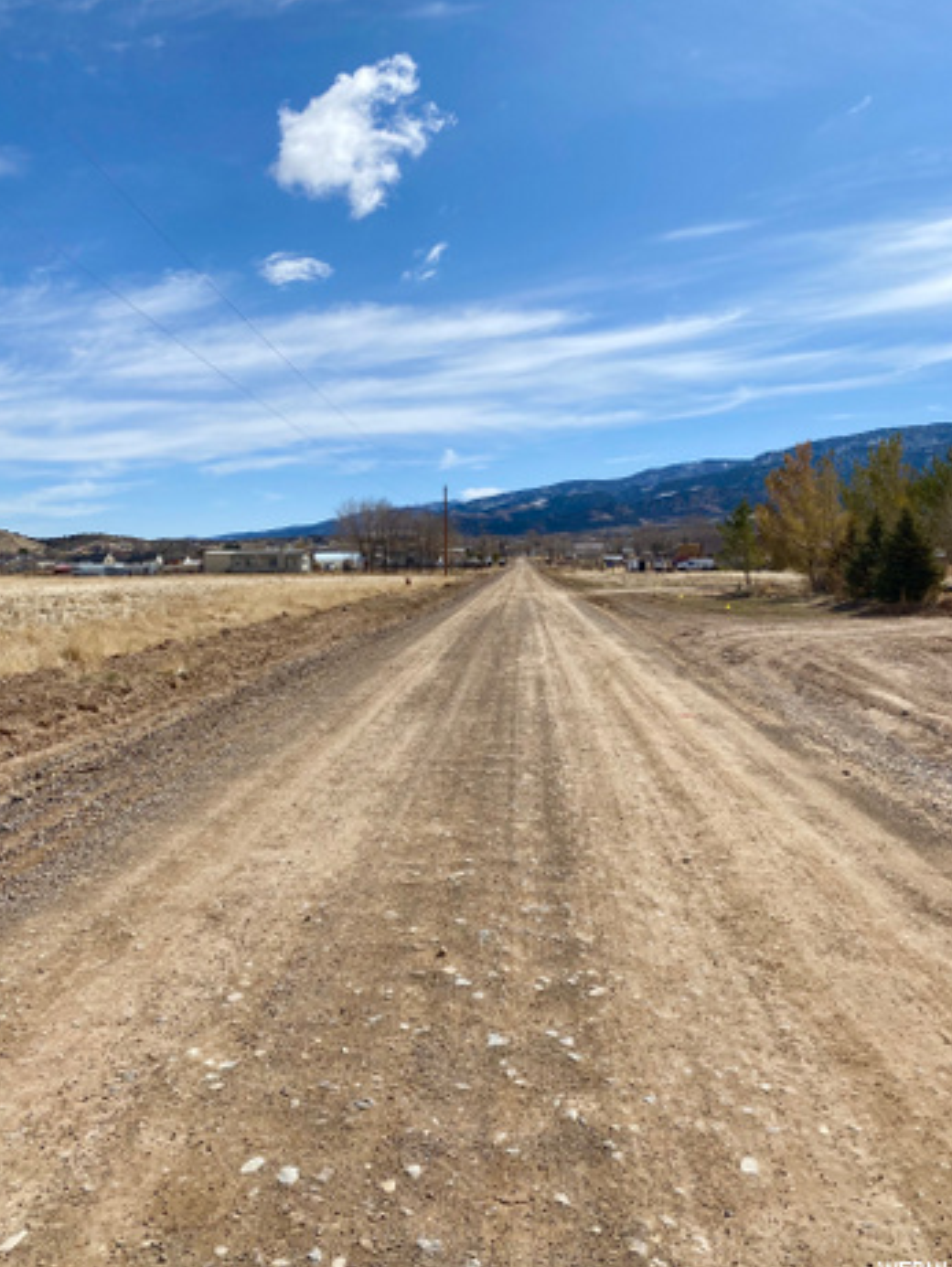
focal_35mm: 27
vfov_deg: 65.3
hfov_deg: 51.4
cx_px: 472
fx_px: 989
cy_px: 623
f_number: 1.8
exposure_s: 1/6061
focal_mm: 4.25
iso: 32
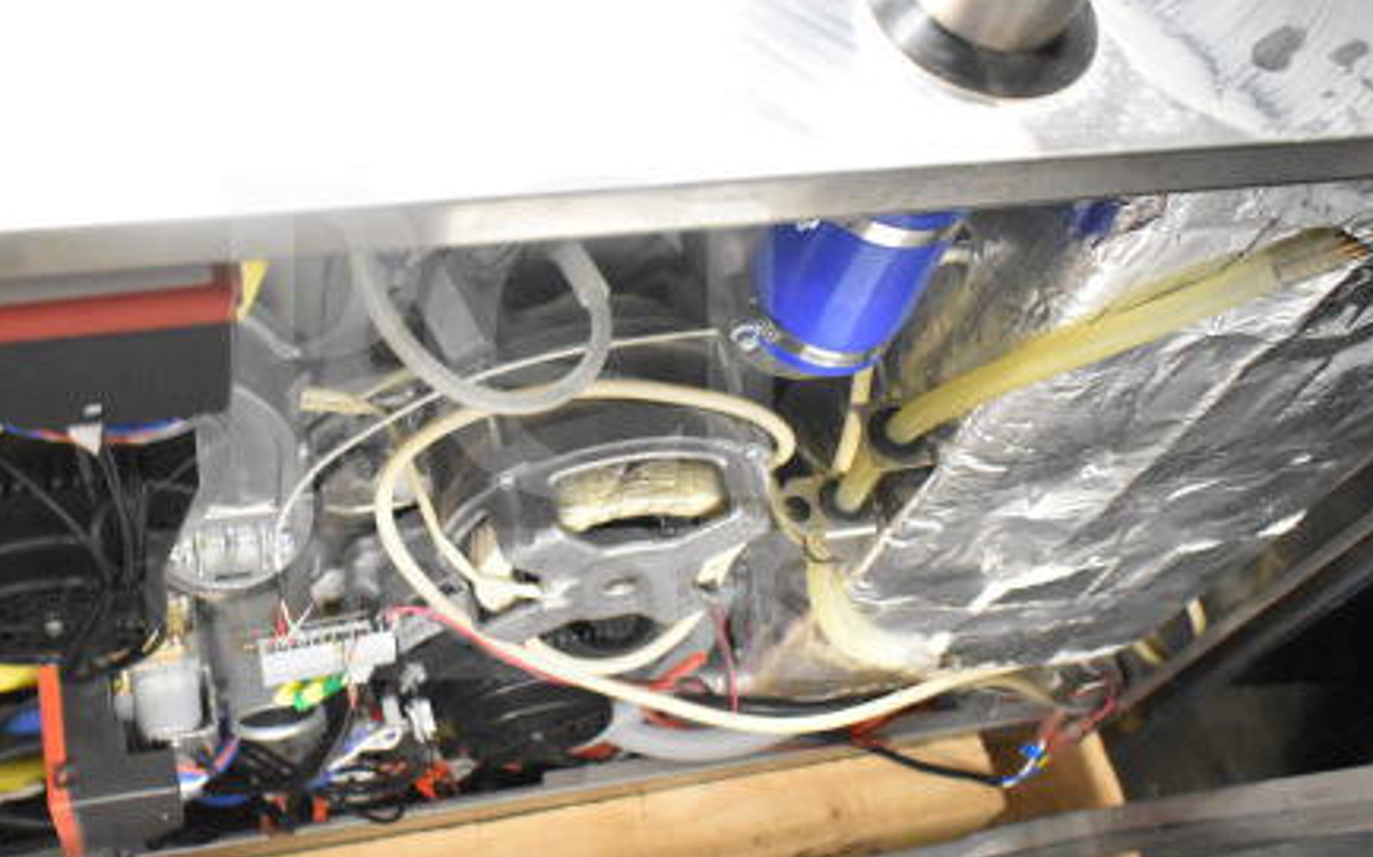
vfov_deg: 29.8
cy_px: 428
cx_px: 500
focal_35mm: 43
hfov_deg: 45.8
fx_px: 1609
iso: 9000
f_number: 3.8
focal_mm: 20
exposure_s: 1/30
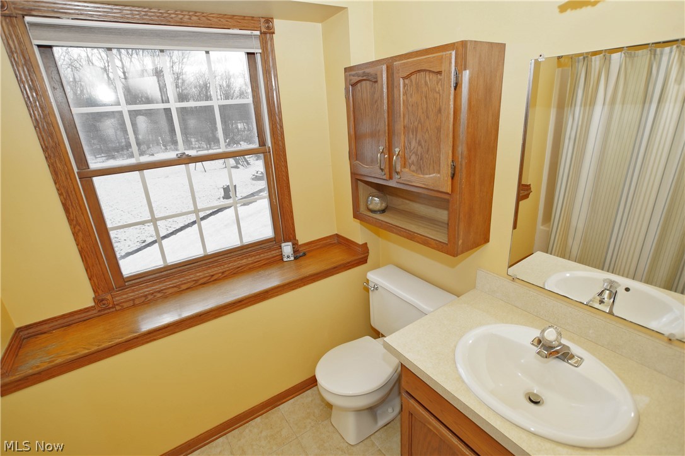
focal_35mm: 16
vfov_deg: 72.0
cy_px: 228
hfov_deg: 95.0
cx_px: 342
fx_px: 314
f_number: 4.5
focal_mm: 11
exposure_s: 1/160
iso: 100
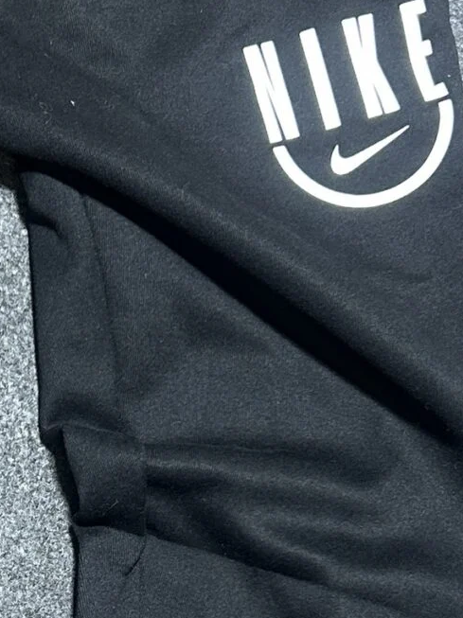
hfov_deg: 14.3
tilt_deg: -55.3
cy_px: 587
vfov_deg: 18.9
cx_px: -4
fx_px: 1821
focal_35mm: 102
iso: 125
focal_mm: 5.7
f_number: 1.5
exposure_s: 1/50
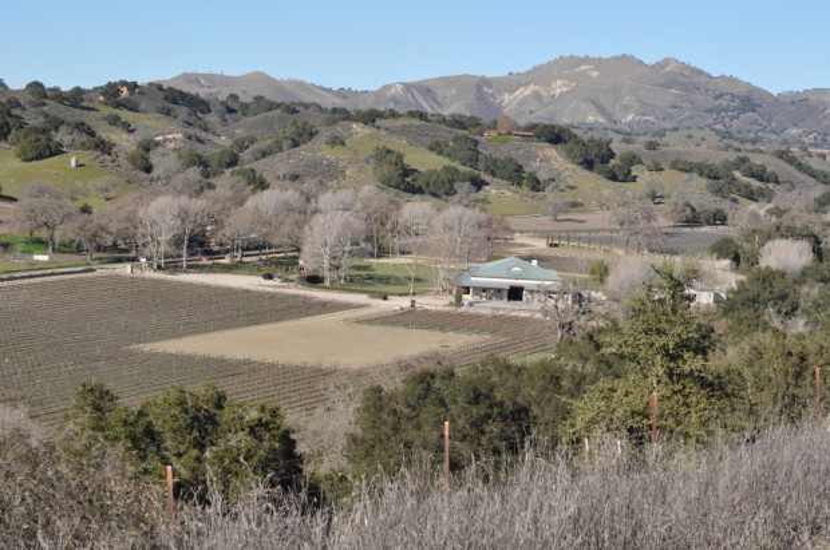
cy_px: 275
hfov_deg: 27.0
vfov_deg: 18.1
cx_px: 415
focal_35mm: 75
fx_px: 1726
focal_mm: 50
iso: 200
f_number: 10
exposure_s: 1/400
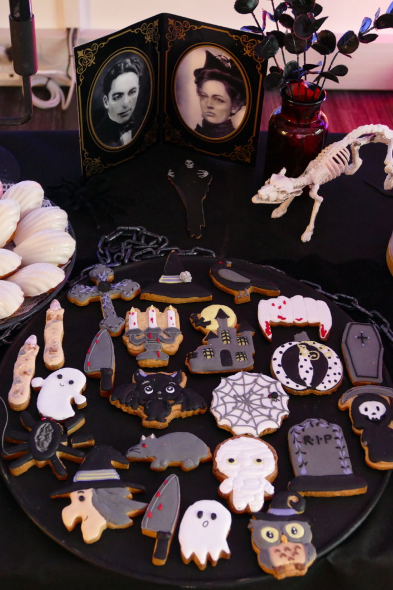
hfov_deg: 27.0
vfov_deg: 39.6
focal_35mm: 50
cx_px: 196
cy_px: 295
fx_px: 819
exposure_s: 1/5
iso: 2000
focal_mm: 18.17
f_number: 3.3
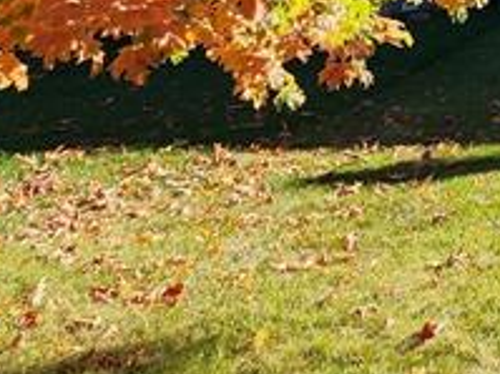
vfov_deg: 16.1
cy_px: -407
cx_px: 927
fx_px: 967
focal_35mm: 67
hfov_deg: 20.0
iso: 50
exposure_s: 1/1000
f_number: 2.2
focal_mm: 2.2
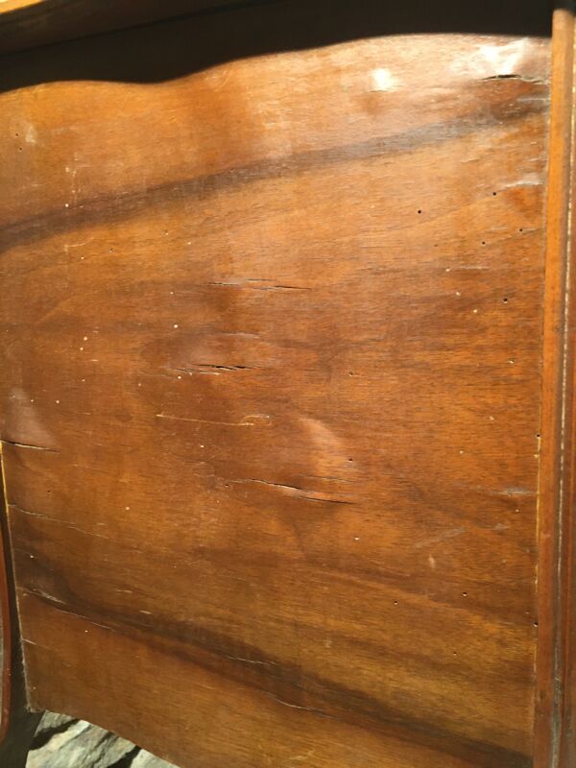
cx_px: 288
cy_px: 384
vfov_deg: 61.7
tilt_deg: -10.6
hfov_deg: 48.2
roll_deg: +3.1
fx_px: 643
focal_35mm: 29
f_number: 2.2
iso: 250
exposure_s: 1/33
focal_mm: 4.15
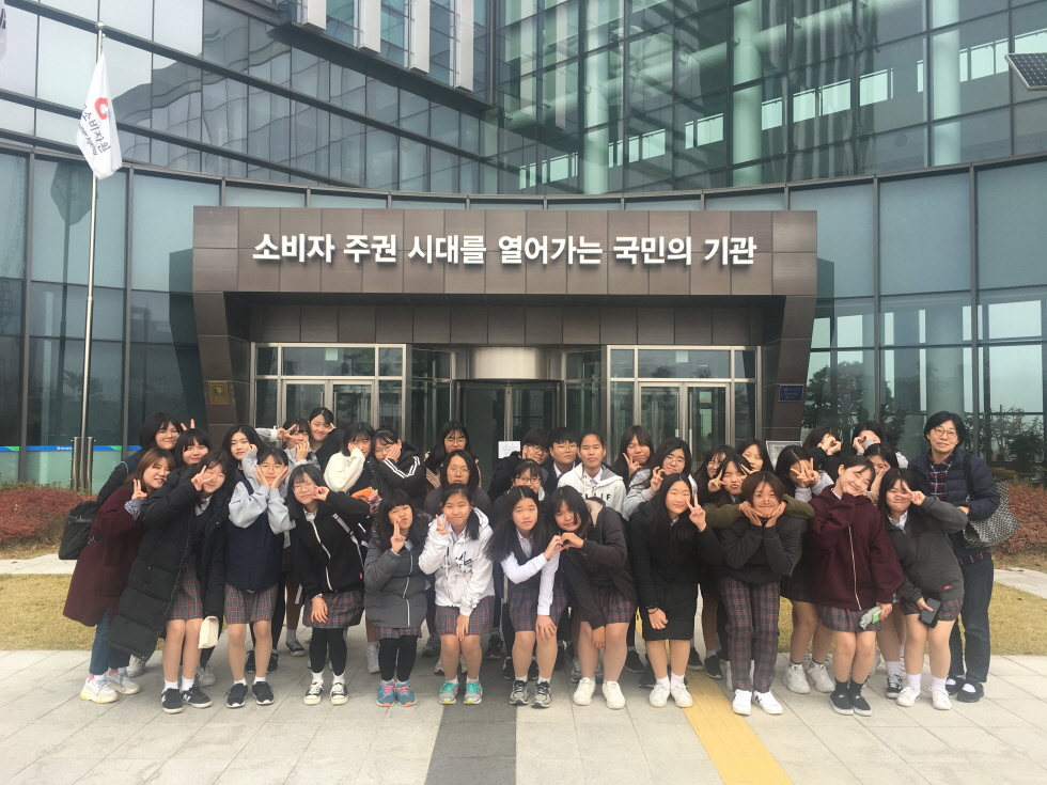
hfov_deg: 61.7
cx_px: 524
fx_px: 877
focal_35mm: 29
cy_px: 392
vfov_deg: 48.2
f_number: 2.2
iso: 25
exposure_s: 1/712
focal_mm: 4.15
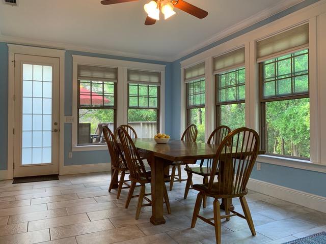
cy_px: 122
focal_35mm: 26
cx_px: 163
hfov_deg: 67.3
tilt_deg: +1.1
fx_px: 245
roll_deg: -1.0
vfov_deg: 53.1
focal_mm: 4.25
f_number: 1.8
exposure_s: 1/60
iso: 125
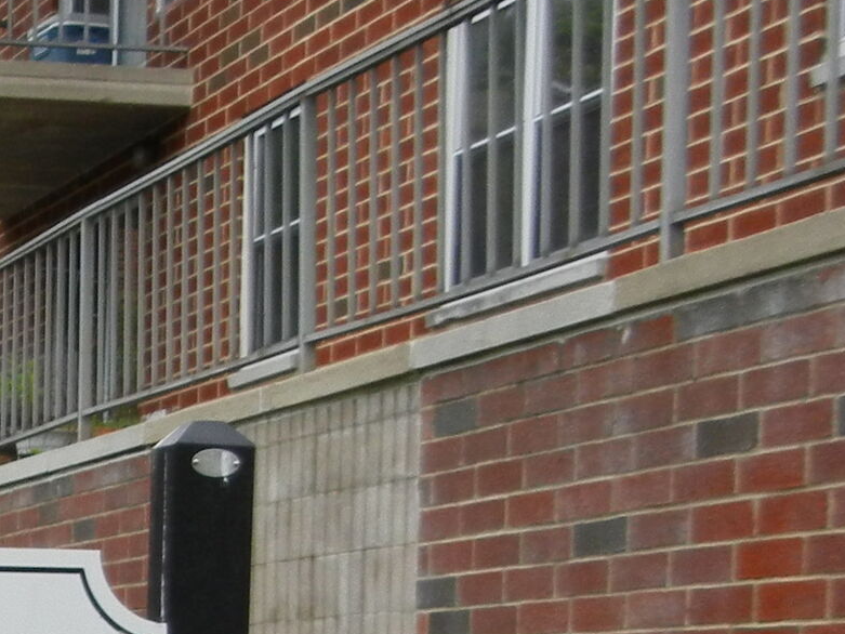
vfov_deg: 11.9
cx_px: -243
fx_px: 2881
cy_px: 996
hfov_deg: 15.9
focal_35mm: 118
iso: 160
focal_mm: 5.4
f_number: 3.5
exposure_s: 1/550
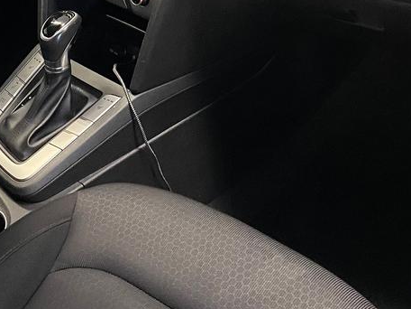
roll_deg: +10.3
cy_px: 80
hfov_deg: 26.6
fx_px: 867
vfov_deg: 20.0
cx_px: 149
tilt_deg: -36.5
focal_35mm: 73
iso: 320
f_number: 1.8
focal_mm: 4.25
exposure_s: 1/40
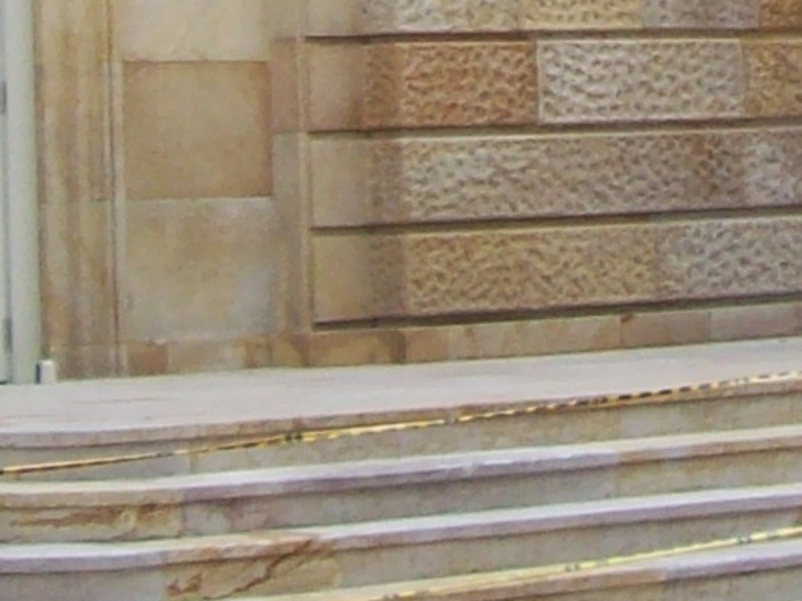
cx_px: 890
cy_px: -673
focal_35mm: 200
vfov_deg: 7.1
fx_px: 4630
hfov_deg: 9.8
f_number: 2.7
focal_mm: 6
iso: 80
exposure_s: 1/113
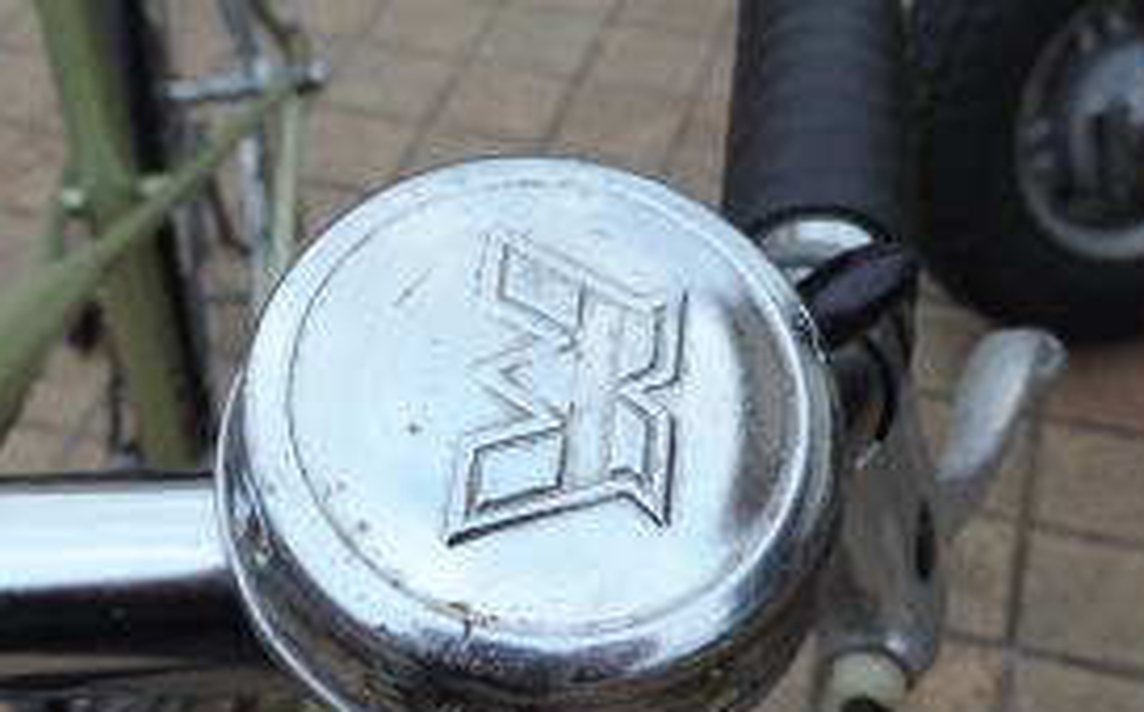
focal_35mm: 56
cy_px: 205
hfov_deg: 36.3
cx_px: 515
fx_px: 1744
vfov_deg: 22.9
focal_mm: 4.3
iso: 80
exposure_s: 1/60
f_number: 3
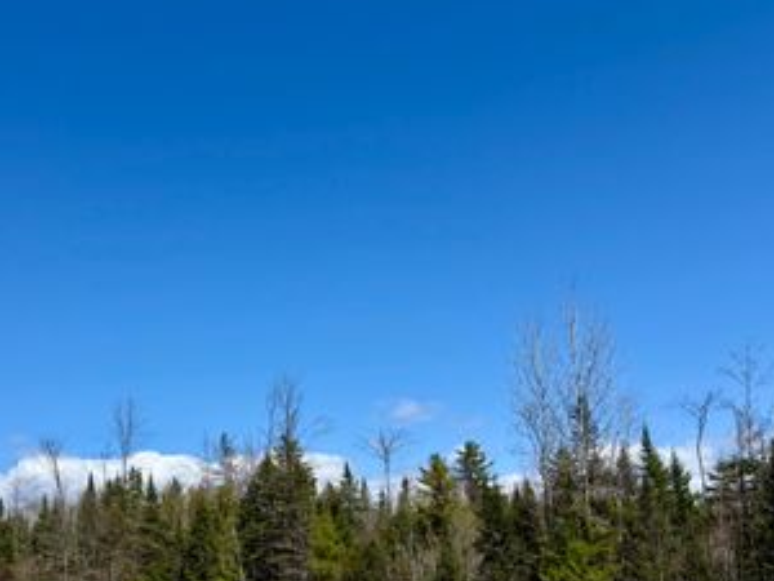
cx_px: 271
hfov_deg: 46.2
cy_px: 476
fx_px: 894
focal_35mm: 40
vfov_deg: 34.7
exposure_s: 1/4975
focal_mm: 6.76
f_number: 1.78
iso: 80
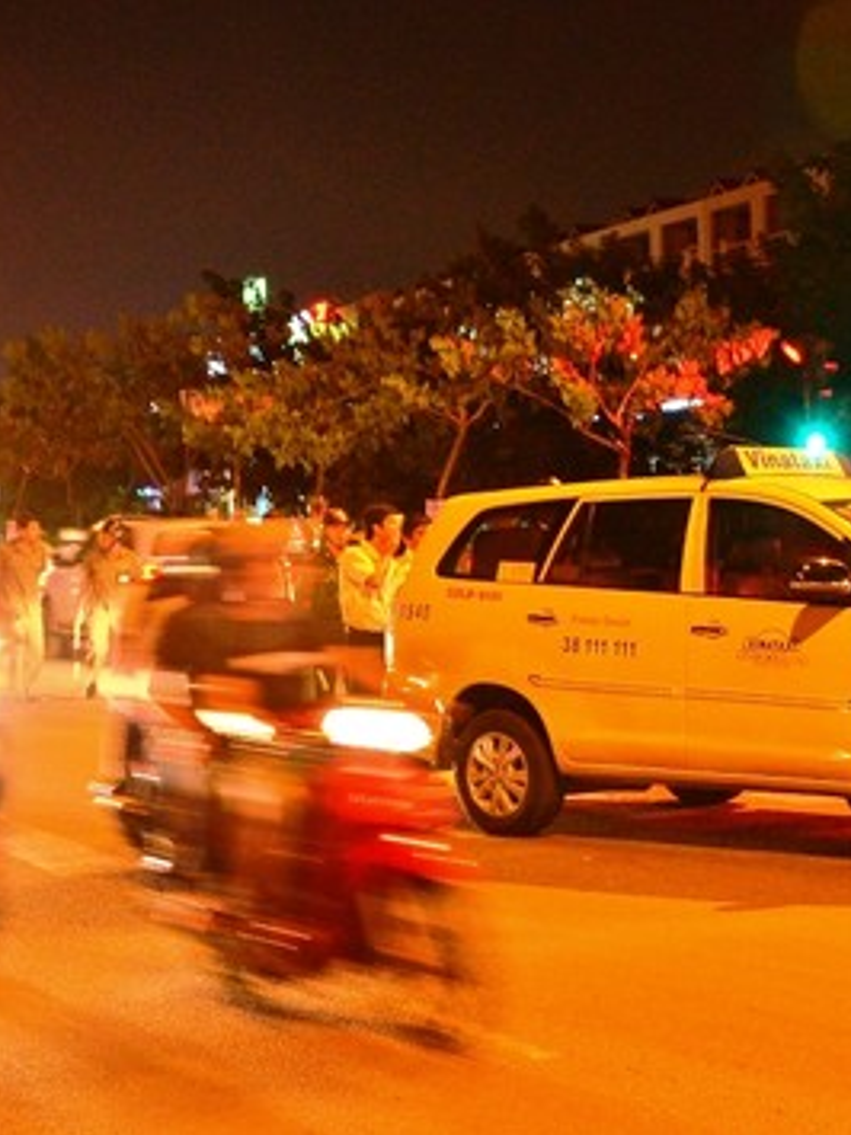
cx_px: 726
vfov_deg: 25.4
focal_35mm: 77
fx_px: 2517
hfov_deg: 18.9
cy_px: 569
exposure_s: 1/10
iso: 1000
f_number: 5.6
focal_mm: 35
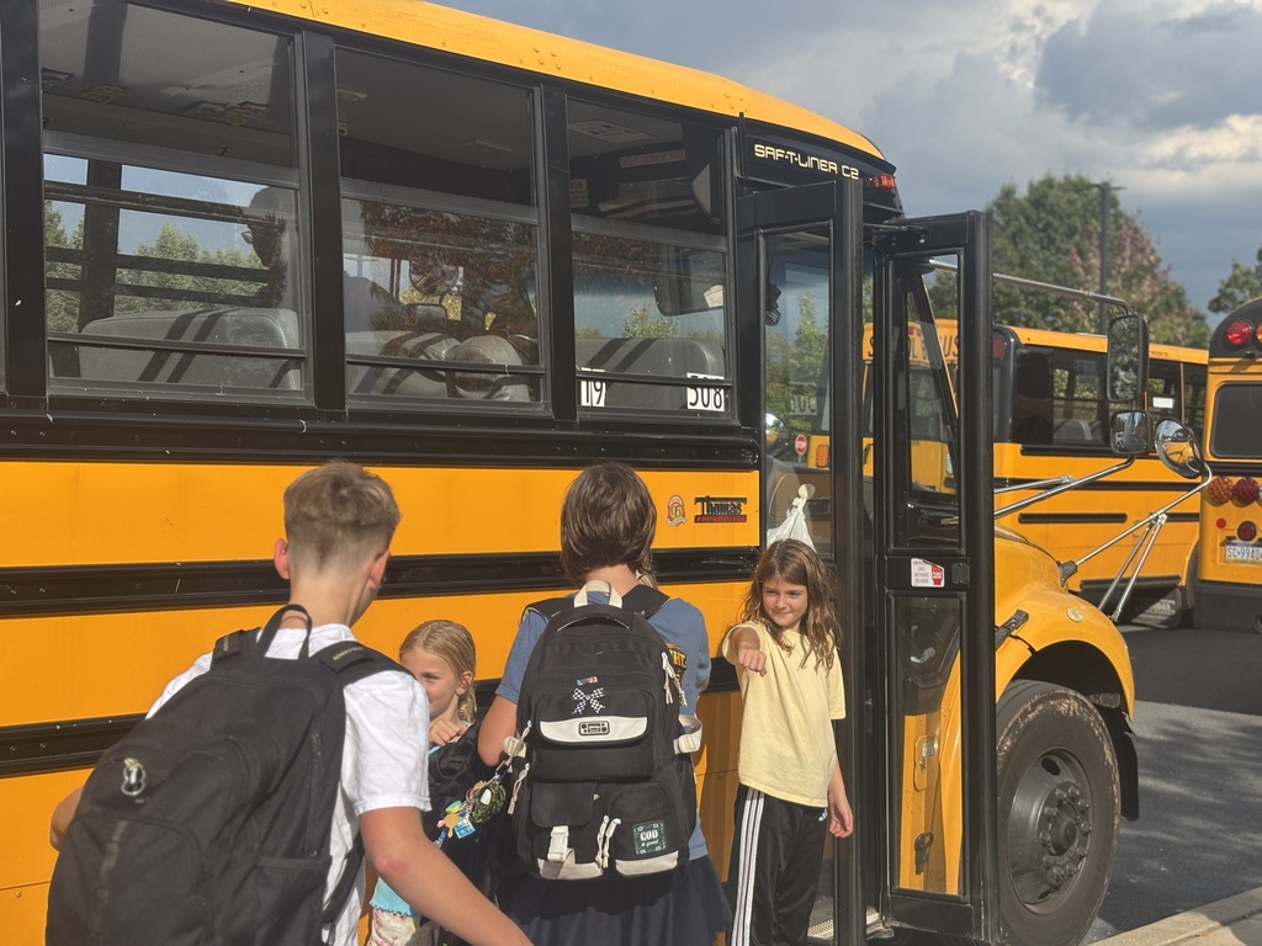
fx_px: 1896
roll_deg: -0.7
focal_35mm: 52
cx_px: 631
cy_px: 473
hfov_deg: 36.8
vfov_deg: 28.0
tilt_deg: +0.4
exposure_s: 1/3205
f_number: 1.6
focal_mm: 5.96
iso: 40
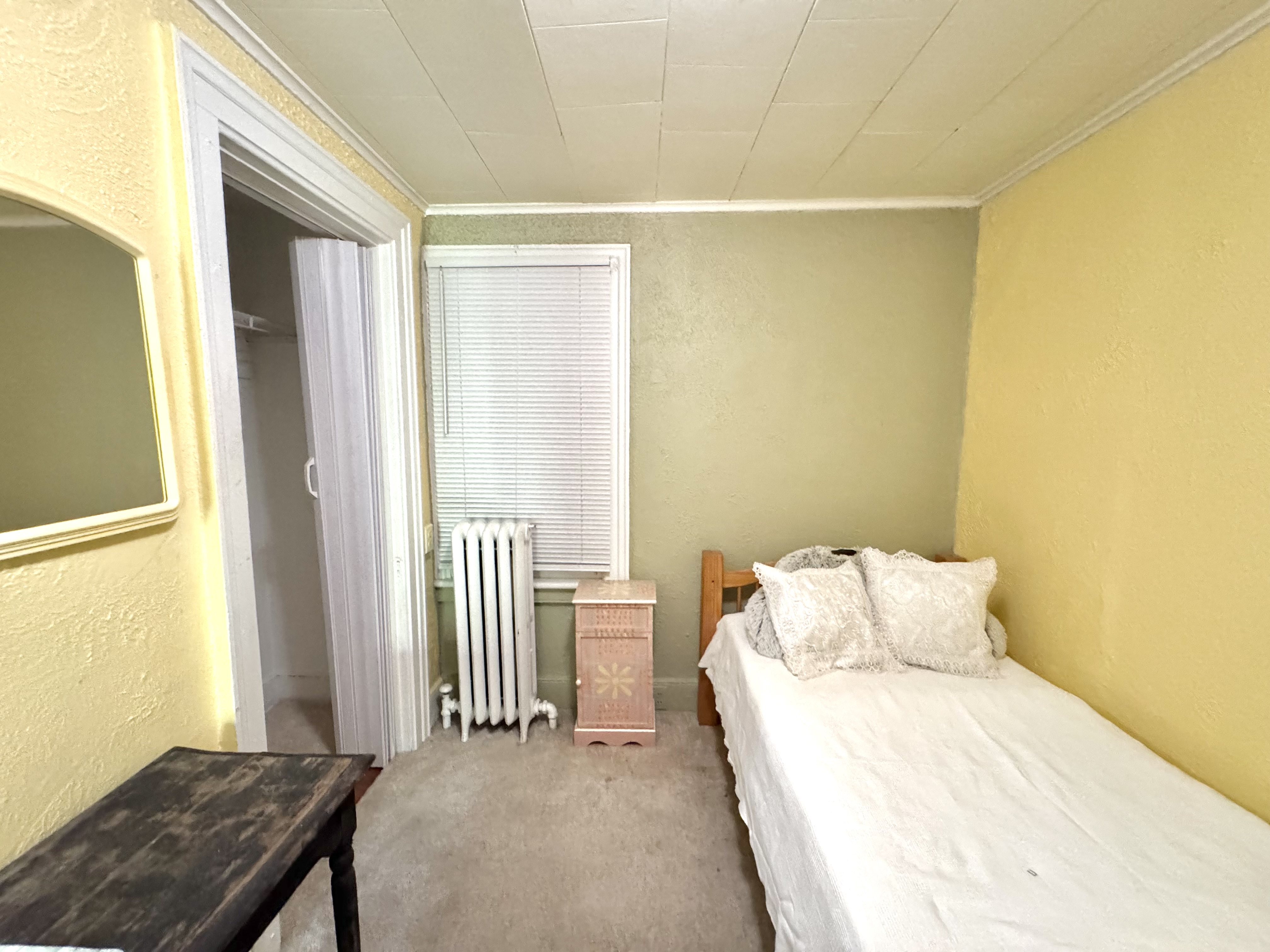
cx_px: 635
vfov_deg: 85.7
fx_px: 514
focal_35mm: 14
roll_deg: -0.2
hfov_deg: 102.1
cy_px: 476
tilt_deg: -7.3
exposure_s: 1/60
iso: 1000
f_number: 2.2
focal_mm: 2.22
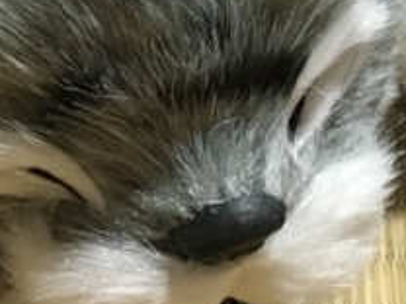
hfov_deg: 13.6
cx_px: 422
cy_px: -57
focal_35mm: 143
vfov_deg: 10.2
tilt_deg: -31.2
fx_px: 1677
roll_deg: -6.8
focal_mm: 4.15
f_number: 2.2
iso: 200
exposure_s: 1/24
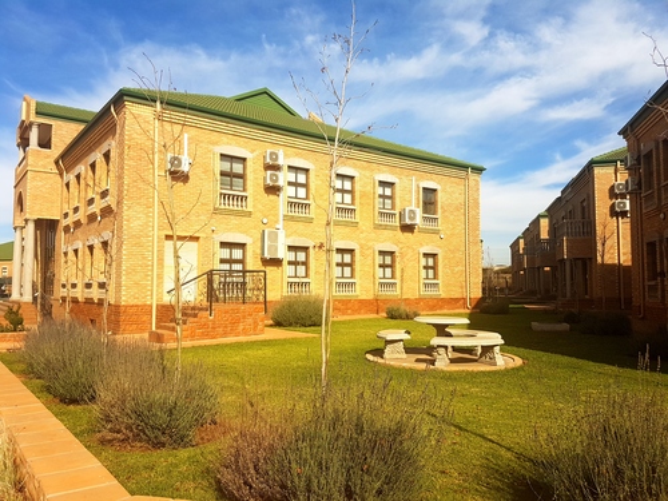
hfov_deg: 67.3
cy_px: 250
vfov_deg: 53.1
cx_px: 334
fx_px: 502
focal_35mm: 26
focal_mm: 4.2
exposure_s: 1/2288
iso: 40
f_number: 1.7
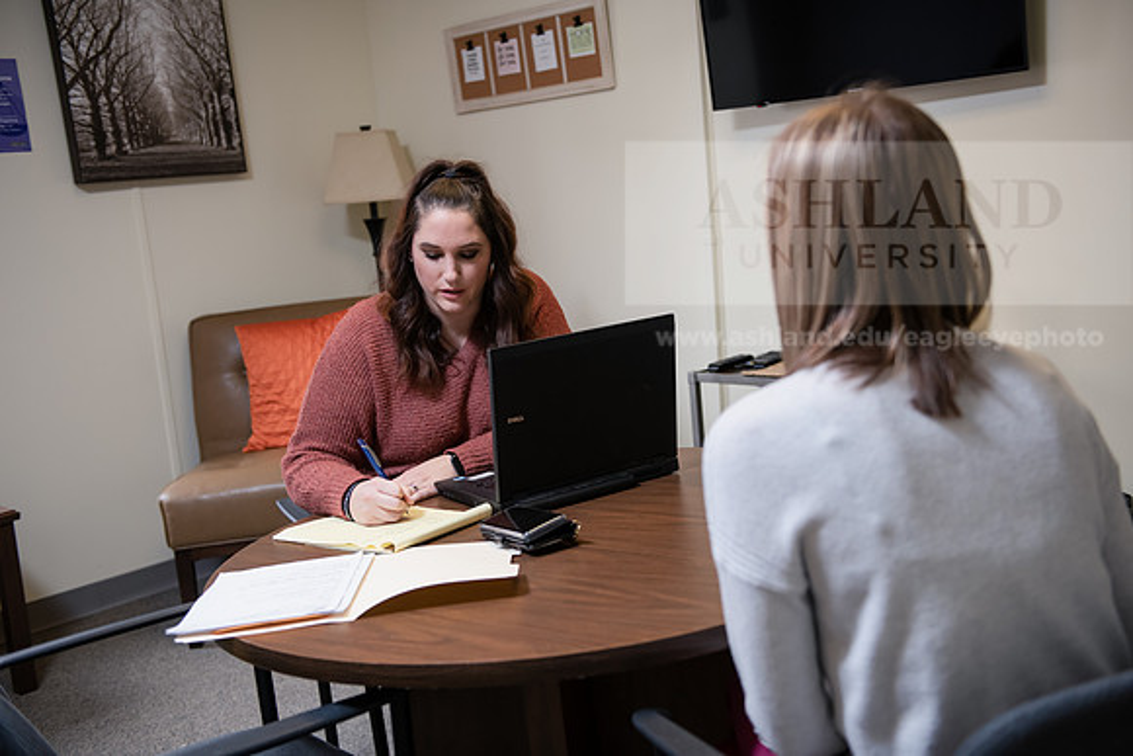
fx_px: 1259
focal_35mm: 40
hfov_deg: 48.4
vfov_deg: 33.4
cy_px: 378
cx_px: 566
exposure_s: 1/125
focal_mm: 40
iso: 800
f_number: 3.2
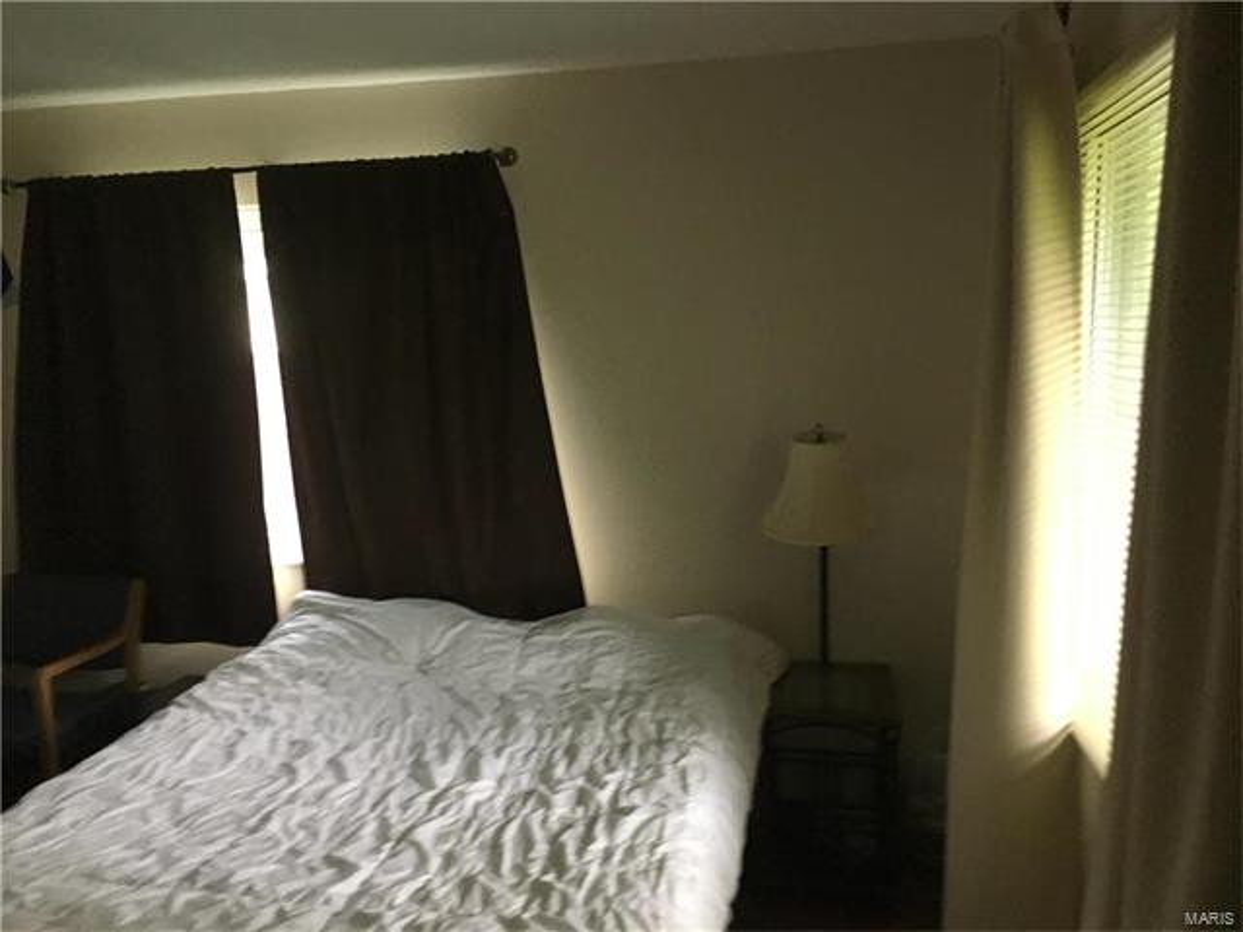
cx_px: 622
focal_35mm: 29
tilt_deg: -4.0
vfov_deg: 48.2
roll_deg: +1.1
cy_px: 466
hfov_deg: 61.7
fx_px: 1041
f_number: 2.2
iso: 100
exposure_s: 1/15
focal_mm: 4.15
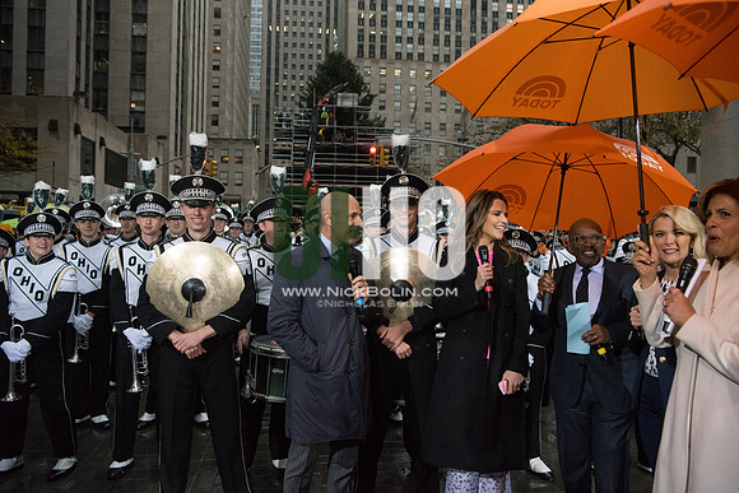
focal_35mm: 31
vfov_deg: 42.3
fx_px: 636
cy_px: 246
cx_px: 370
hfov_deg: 60.3
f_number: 4
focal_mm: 31
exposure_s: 1/2500
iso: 10000
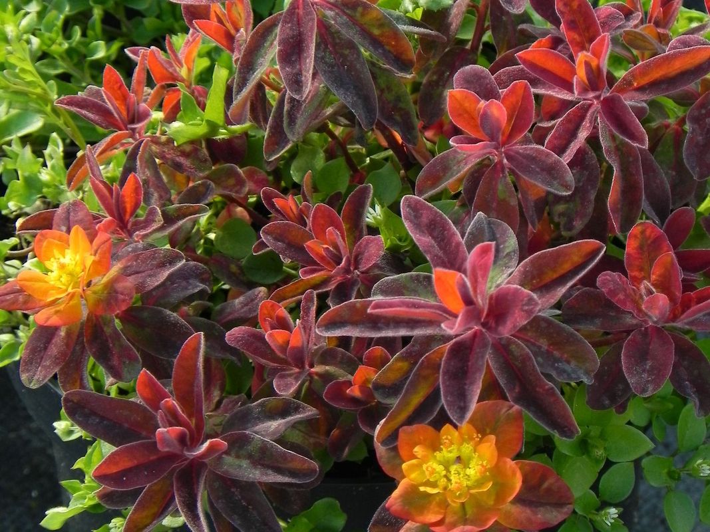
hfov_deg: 6.8
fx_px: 5968
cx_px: 355
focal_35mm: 291
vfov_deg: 5.1
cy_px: 266
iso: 160
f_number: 5
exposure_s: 1/125
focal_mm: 51.8
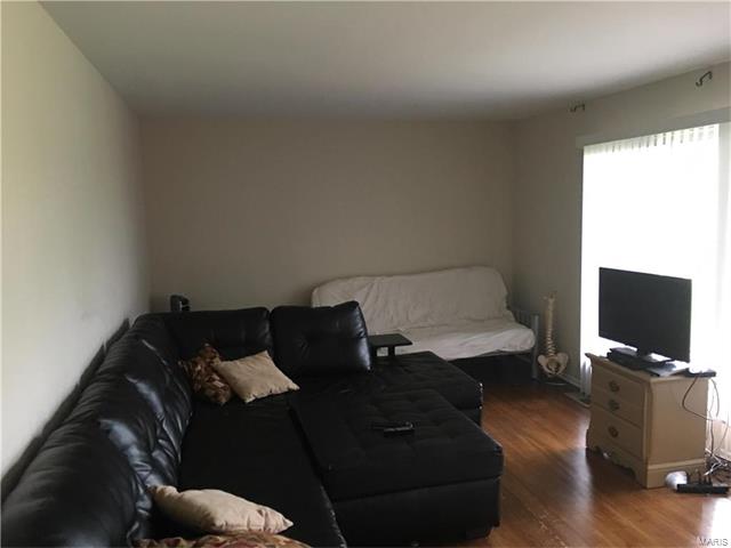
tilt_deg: -5.6
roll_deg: +0.8
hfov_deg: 61.7
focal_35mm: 29
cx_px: 366
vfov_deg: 48.2
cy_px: 274
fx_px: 612
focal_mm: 4.15
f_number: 2.2
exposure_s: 1/15
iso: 100
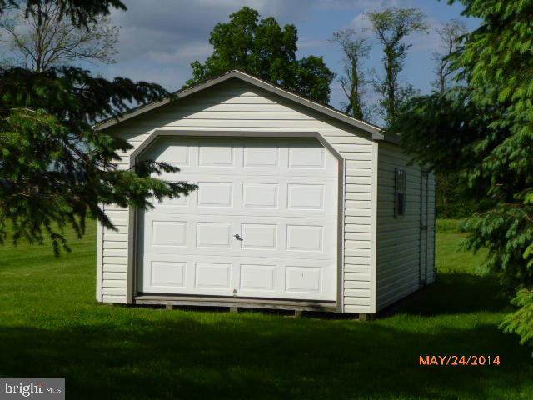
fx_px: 1324
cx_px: 266
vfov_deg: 17.2
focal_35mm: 86
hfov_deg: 22.8
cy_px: 200
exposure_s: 1/1000
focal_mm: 15.3
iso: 100
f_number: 5
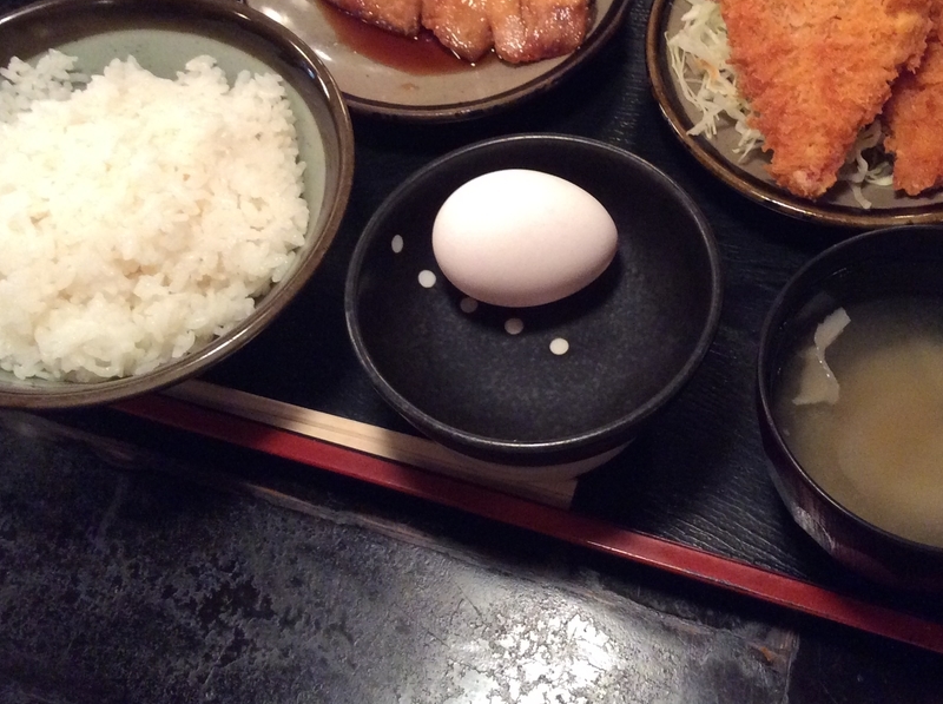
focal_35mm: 48
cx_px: 566
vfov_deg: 29.9
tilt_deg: -57.4
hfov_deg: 39.6
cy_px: 232
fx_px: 1305
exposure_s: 1/24
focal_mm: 3.3
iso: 250
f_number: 2.4
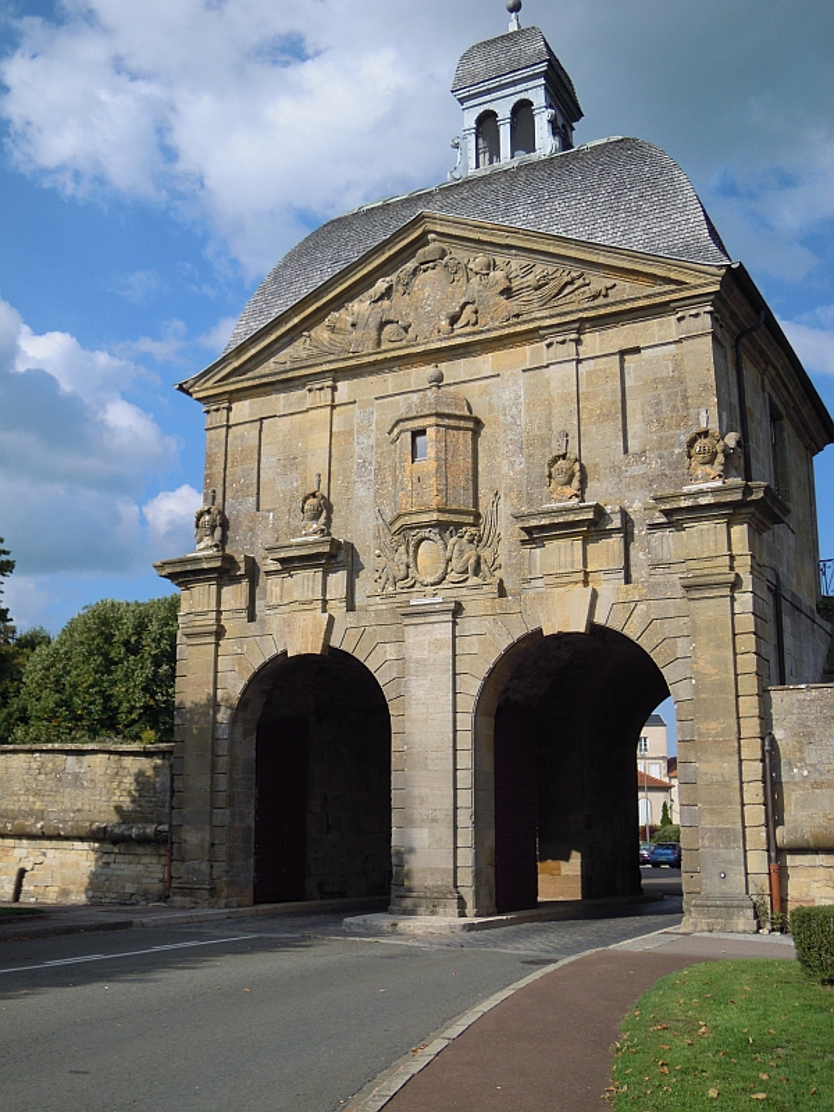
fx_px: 1156
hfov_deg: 39.7
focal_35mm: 36
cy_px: 556
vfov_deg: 51.4
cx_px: 417
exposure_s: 1/250
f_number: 8.5
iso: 100
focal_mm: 6.4
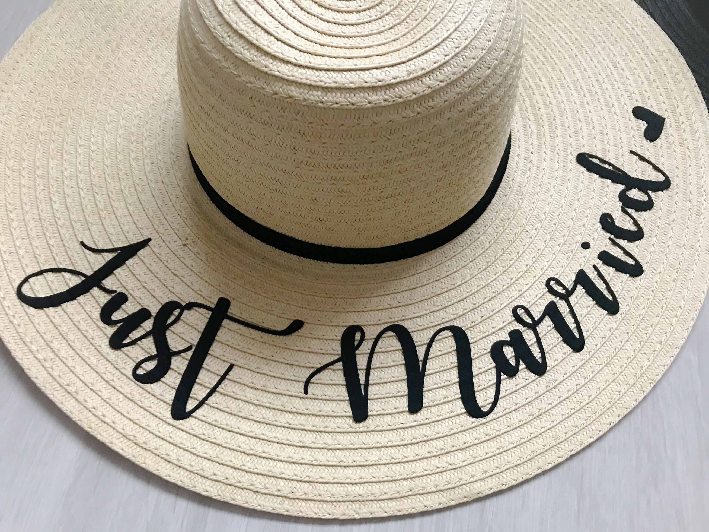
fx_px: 573
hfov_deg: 63.4
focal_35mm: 28
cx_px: 354
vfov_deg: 49.7
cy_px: 266
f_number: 1.8
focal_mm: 3.99
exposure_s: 1/11
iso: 100
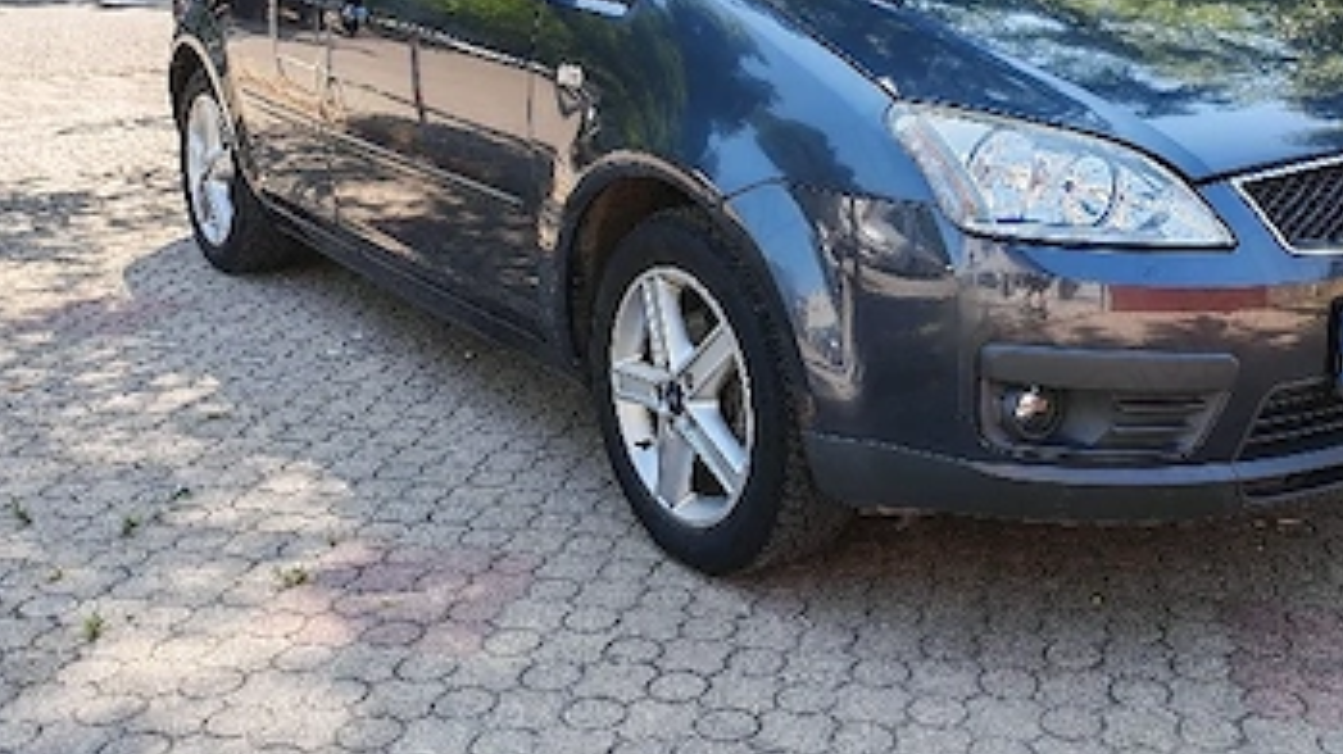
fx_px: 1602
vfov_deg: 26.4
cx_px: 870
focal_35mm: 45
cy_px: 273
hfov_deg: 45.0
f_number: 1.9
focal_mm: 6.12
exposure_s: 1/263
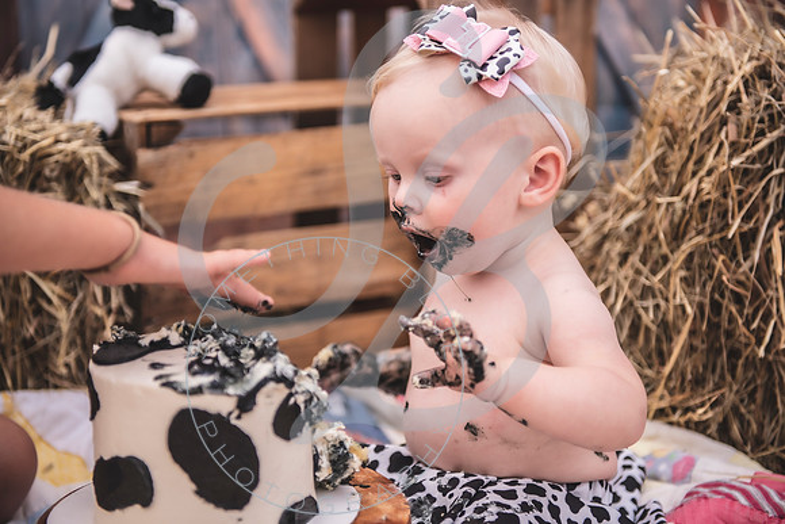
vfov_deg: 21.9
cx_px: 392
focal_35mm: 62
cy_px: 262
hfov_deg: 32.4
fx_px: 1352
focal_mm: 62
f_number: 2.8
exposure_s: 1/400
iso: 100
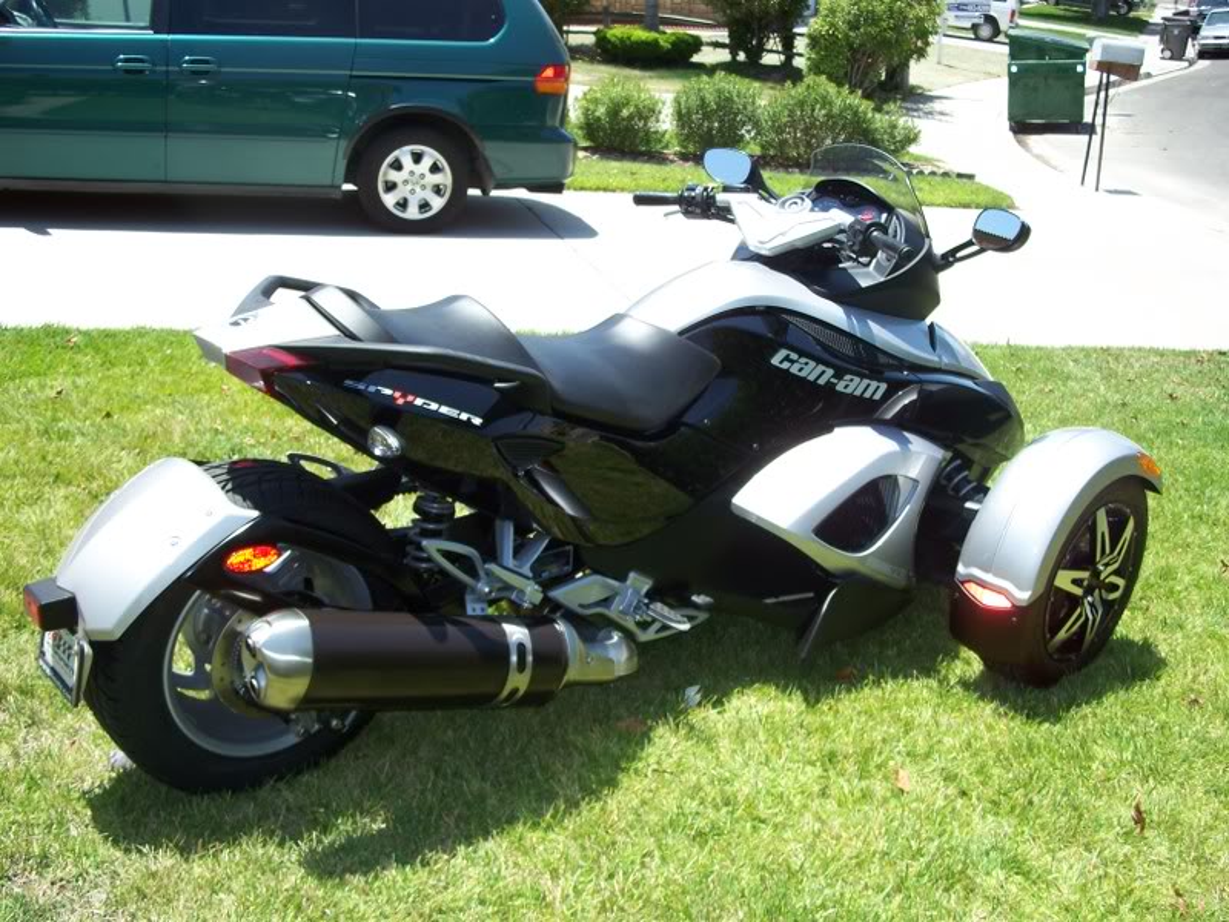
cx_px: 614
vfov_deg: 38.7
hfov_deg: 50.1
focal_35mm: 37
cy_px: 461
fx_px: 1314
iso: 64
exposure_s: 1/400
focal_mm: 7.8
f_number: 2.8
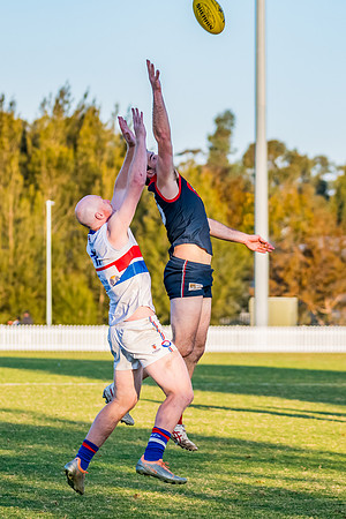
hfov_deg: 5.2
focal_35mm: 262
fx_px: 3775
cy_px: 259
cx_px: 164
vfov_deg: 7.9
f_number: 5.6
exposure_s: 1/1600
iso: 800
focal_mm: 170
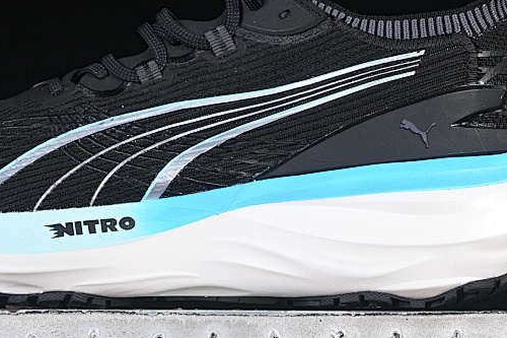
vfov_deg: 8.5
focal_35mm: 162
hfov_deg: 12.7
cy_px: 82
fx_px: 2281
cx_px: 193
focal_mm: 50
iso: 160
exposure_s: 1/60
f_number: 6.3
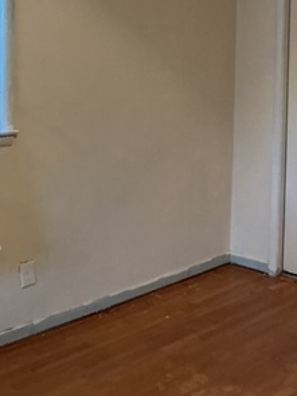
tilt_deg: -1.8
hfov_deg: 22.2
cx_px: 313
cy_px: 59
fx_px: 721
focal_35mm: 63
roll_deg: -0.7
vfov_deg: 29.8
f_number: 1.8
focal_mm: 3
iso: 250
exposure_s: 1/60
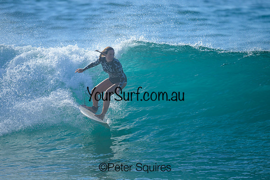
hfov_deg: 2.2
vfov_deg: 1.5
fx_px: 6927
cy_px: 76
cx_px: 129
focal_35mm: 923
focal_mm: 800
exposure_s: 1/2500
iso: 250
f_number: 6.3
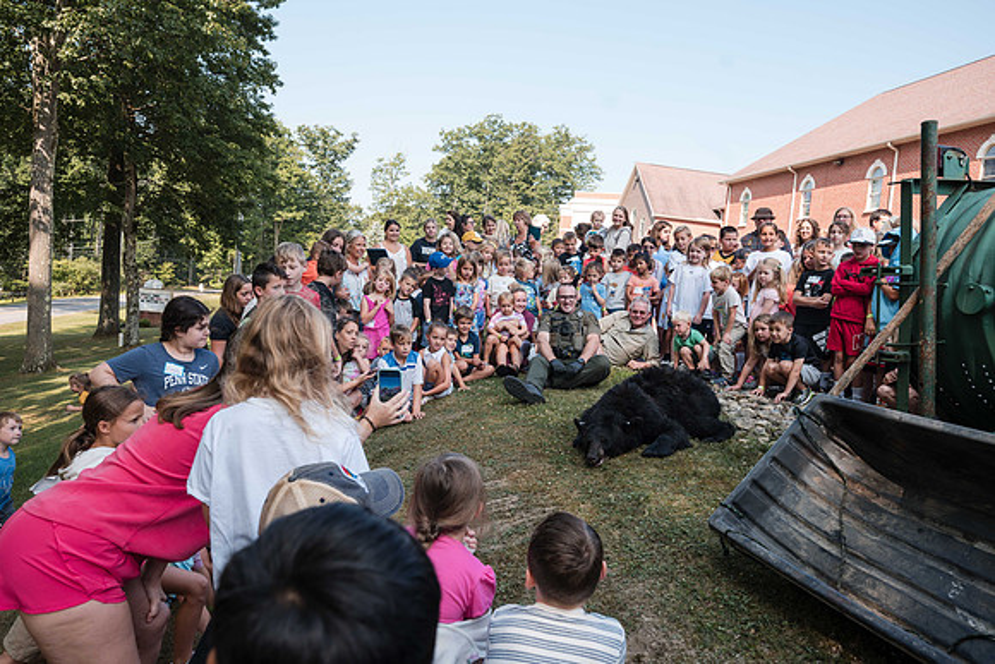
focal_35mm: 25
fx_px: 697
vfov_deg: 50.9
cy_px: 318
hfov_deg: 71.0
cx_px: 497
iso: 160
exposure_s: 1/250
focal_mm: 23
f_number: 5.6
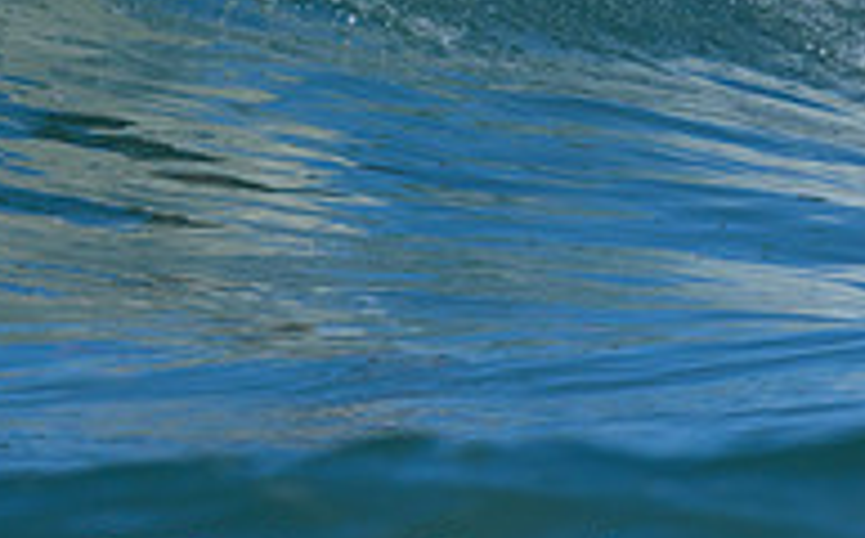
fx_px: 79565
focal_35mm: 3380
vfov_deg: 0.4
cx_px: 84
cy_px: -392
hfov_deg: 0.6
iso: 220
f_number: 6.3
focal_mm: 800
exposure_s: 1/2000
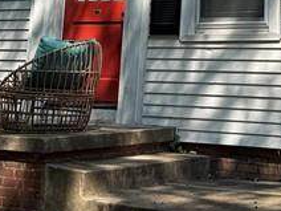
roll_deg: -1.9
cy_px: -155
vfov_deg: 11.9
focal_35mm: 116
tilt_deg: +14.4
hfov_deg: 16.8
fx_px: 942
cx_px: 237
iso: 80
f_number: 1.78
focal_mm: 6.76
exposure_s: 1/2611
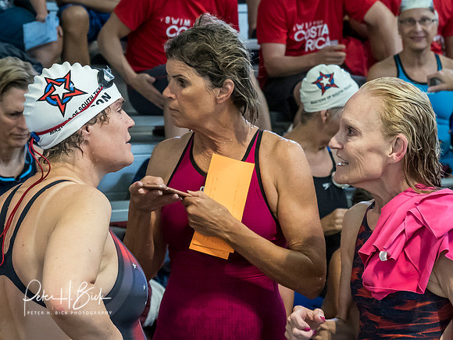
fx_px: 1426
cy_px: 139
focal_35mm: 109
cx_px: 219
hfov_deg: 18.1
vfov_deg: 13.6
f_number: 3.5
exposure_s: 1/250
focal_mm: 35
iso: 3200
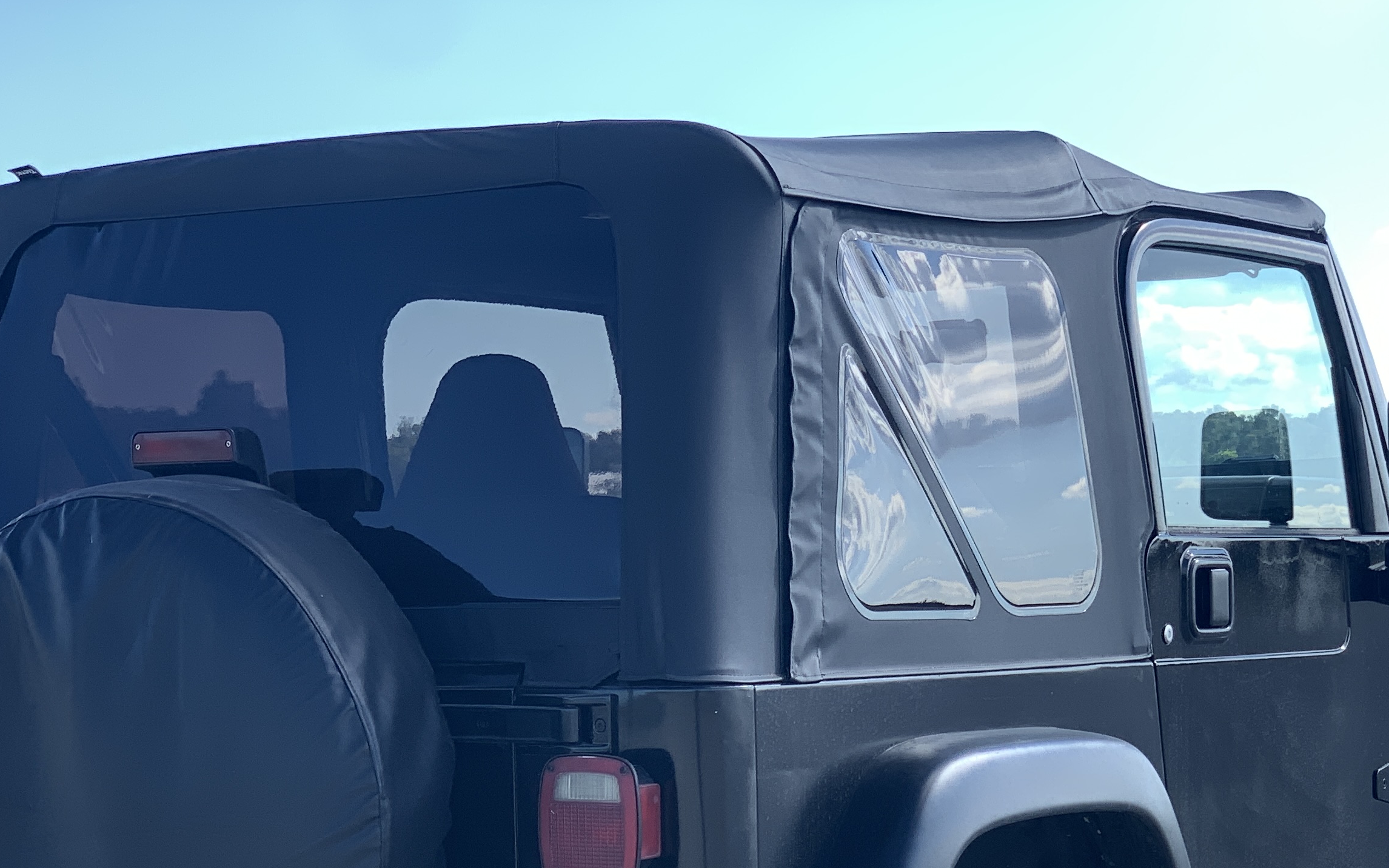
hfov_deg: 21.4
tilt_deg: -4.7
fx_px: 3672
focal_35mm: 97
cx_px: 782
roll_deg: -0.4
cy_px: 900
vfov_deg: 13.3
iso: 16
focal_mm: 6
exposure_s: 1/461
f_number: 2.4
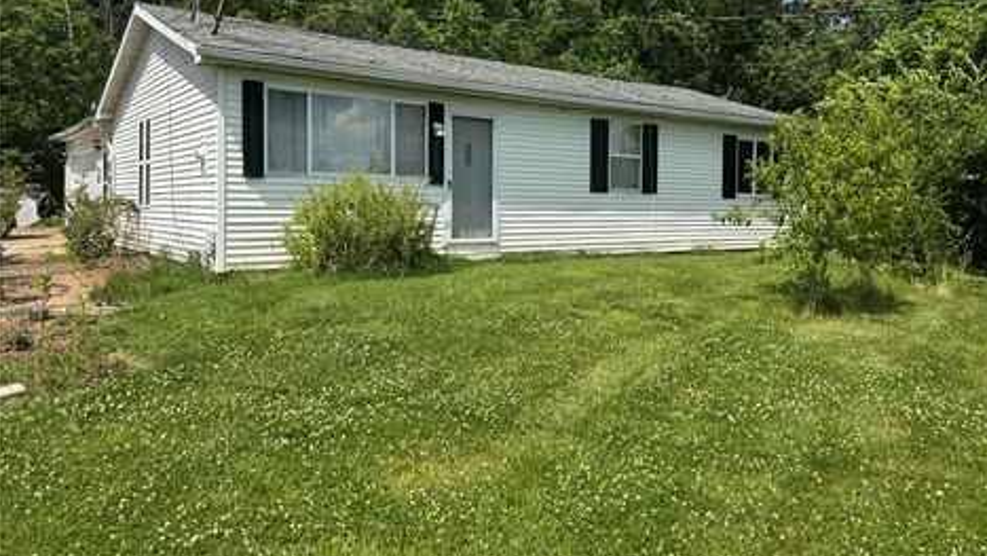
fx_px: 733
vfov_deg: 41.2
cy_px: 208
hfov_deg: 67.8
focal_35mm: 28
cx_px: 526
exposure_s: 1/4049
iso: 80
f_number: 1.78
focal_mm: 6.76
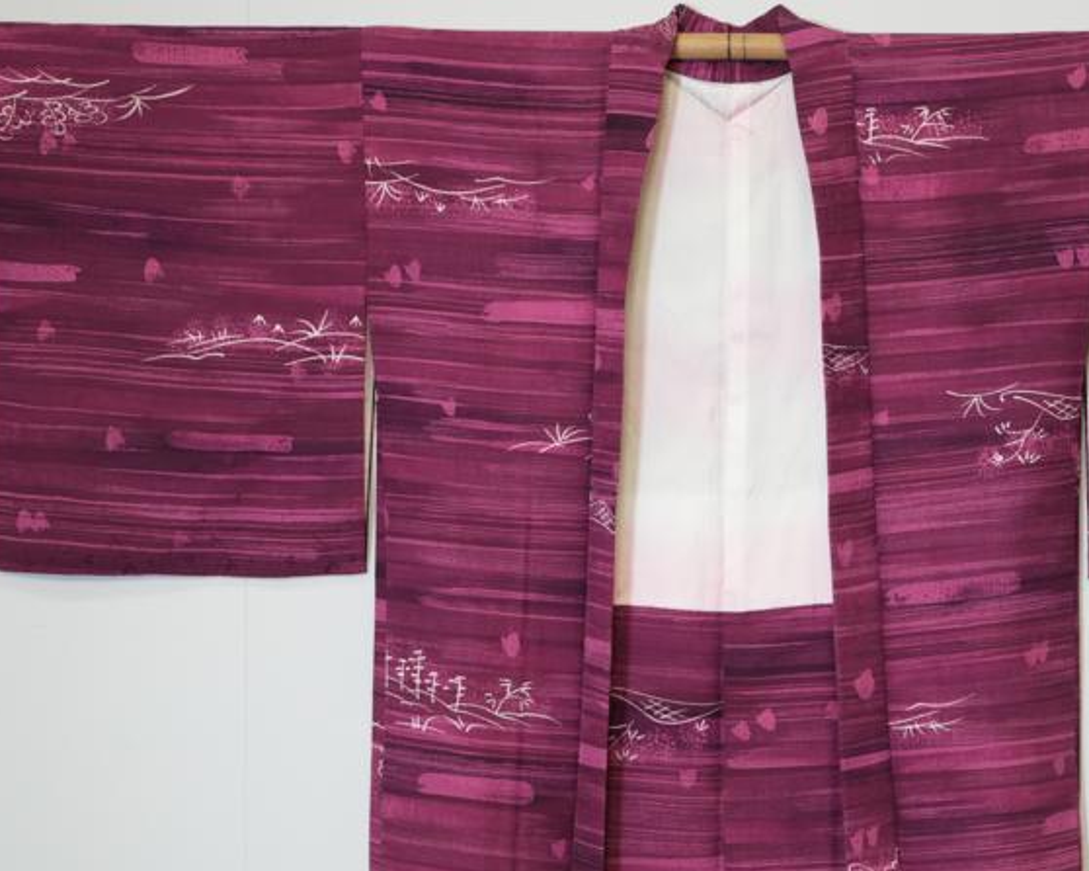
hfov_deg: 14.2
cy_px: 487
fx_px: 4350
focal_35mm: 135
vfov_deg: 11.4
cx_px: 730
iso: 2000
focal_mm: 74
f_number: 4.5
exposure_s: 1/200
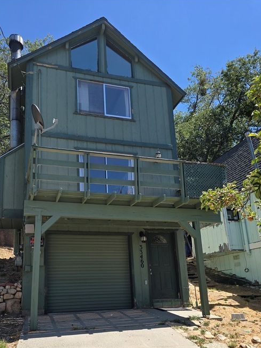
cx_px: 103
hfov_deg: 46.5
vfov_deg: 58.9
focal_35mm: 30
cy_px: 224
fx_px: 301
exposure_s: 1/457
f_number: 1.7
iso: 12
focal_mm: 6.3
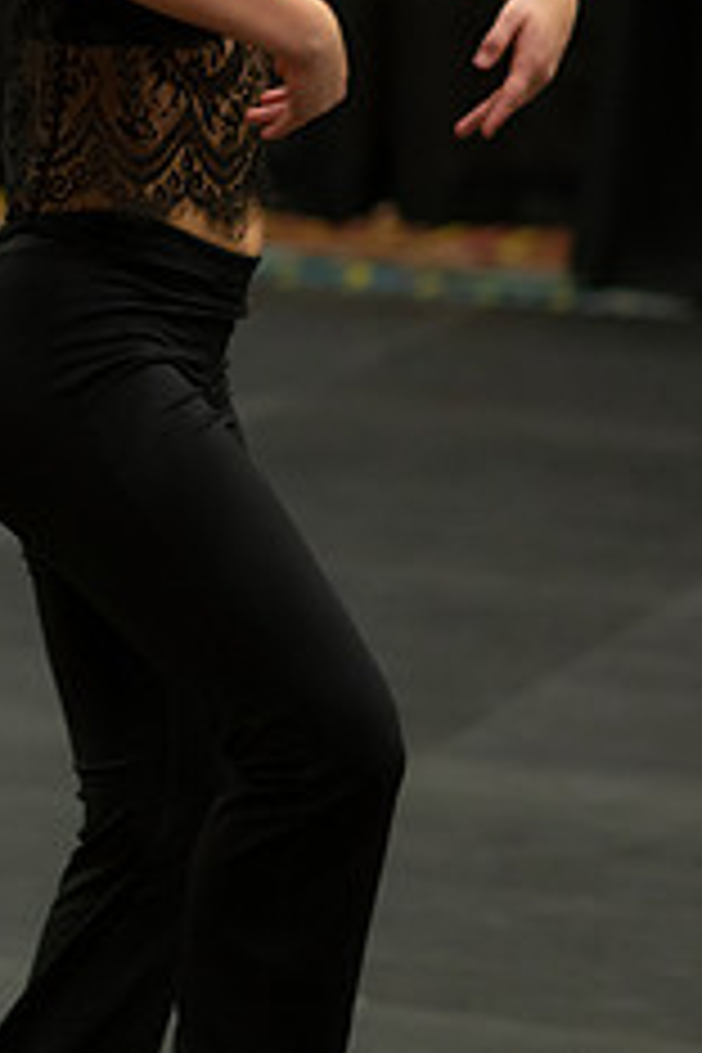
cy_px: 189
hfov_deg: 5.6
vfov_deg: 8.4
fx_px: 7136
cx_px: 153
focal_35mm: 244
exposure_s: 1/640
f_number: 2
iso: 1250
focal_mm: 85
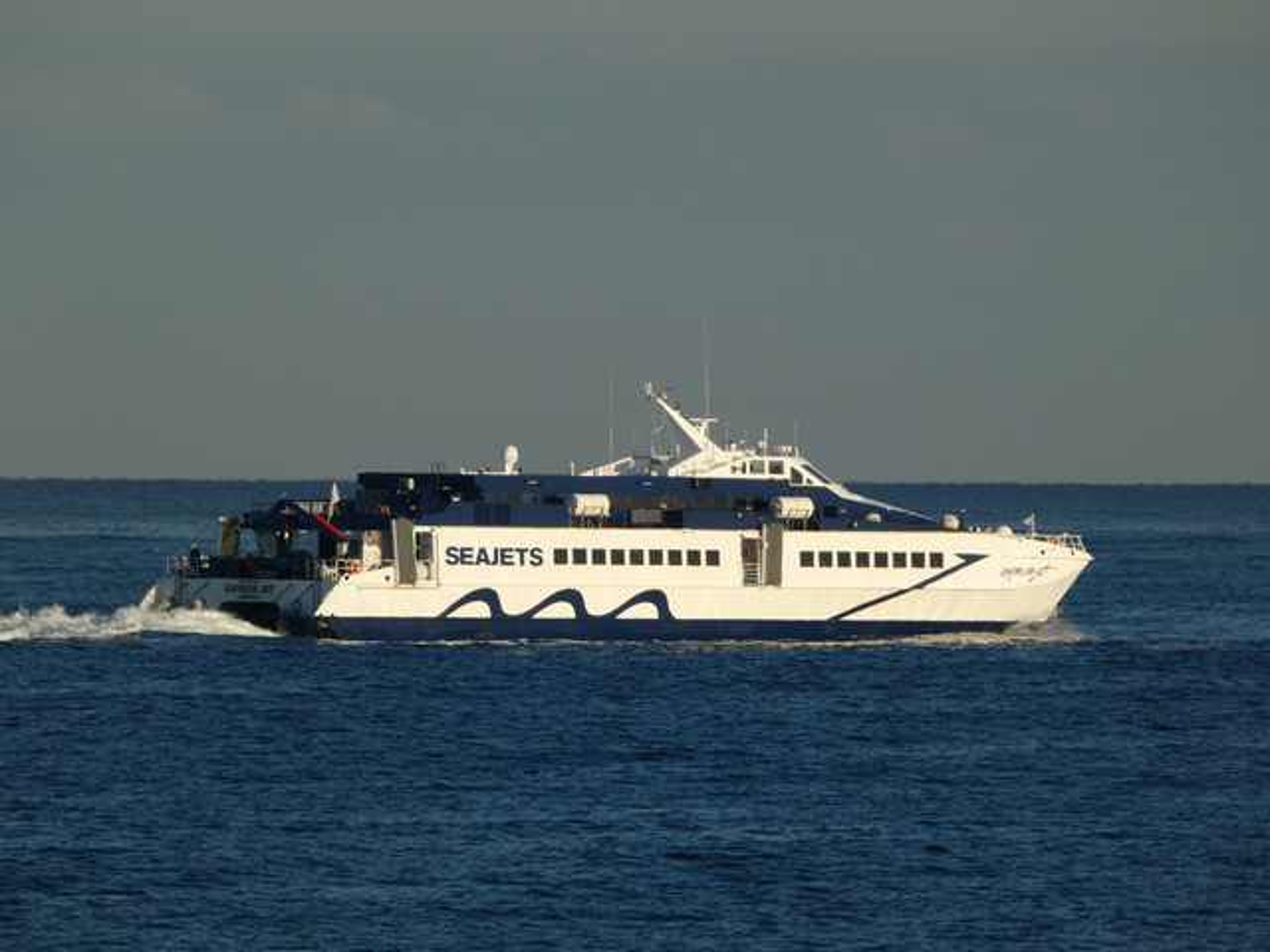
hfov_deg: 3.5
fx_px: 20766
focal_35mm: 566
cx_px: 635
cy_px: 476
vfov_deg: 2.6
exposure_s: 1/640
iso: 80
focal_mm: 101.4
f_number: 5.6
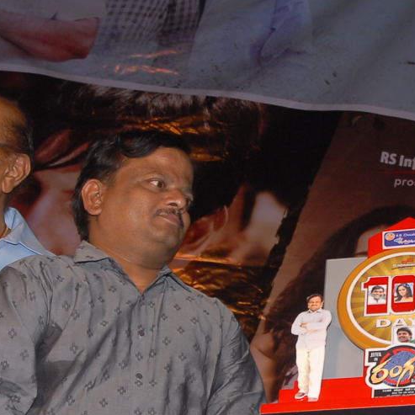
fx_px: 1573
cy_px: 276
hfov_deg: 14.9
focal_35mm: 116
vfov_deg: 15.0
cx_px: 371
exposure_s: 1/125
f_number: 6.3
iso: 320
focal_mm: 28
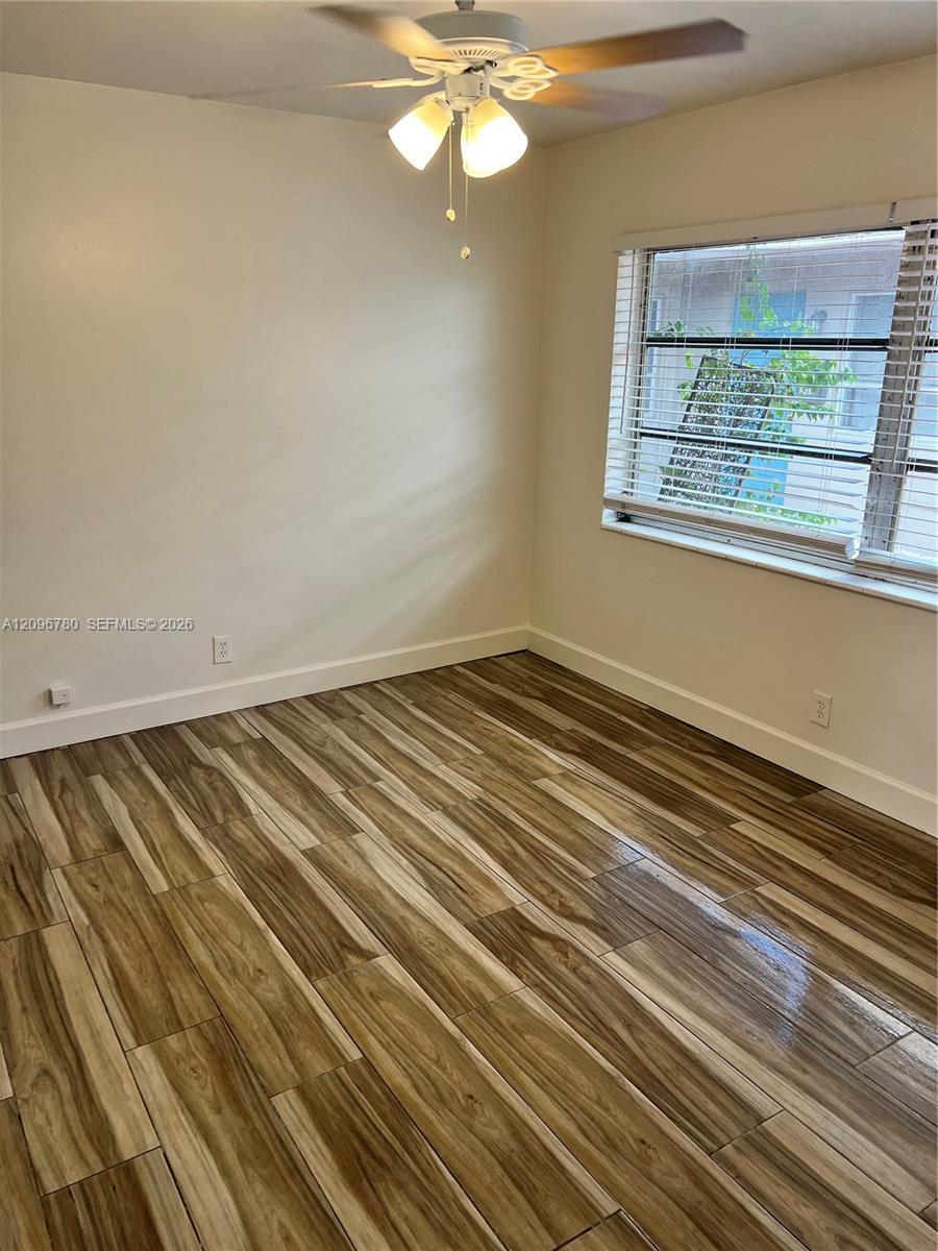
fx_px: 939
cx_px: 469
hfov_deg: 53.1
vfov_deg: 67.3
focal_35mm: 26
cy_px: 626
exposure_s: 1/120
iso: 100
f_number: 1.5
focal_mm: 5.7
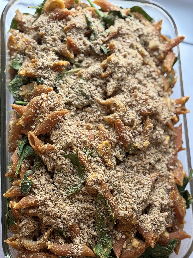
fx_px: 387
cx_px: 96
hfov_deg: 28.0
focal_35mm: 52
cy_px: 129
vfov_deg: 36.8
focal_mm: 5.96
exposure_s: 1/40
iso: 160
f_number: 1.6
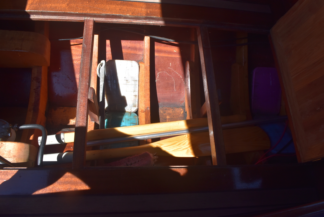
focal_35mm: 27
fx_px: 243
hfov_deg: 67.3
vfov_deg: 48.0
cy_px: 108
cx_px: 162
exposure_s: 1/250
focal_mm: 18
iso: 400
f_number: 10
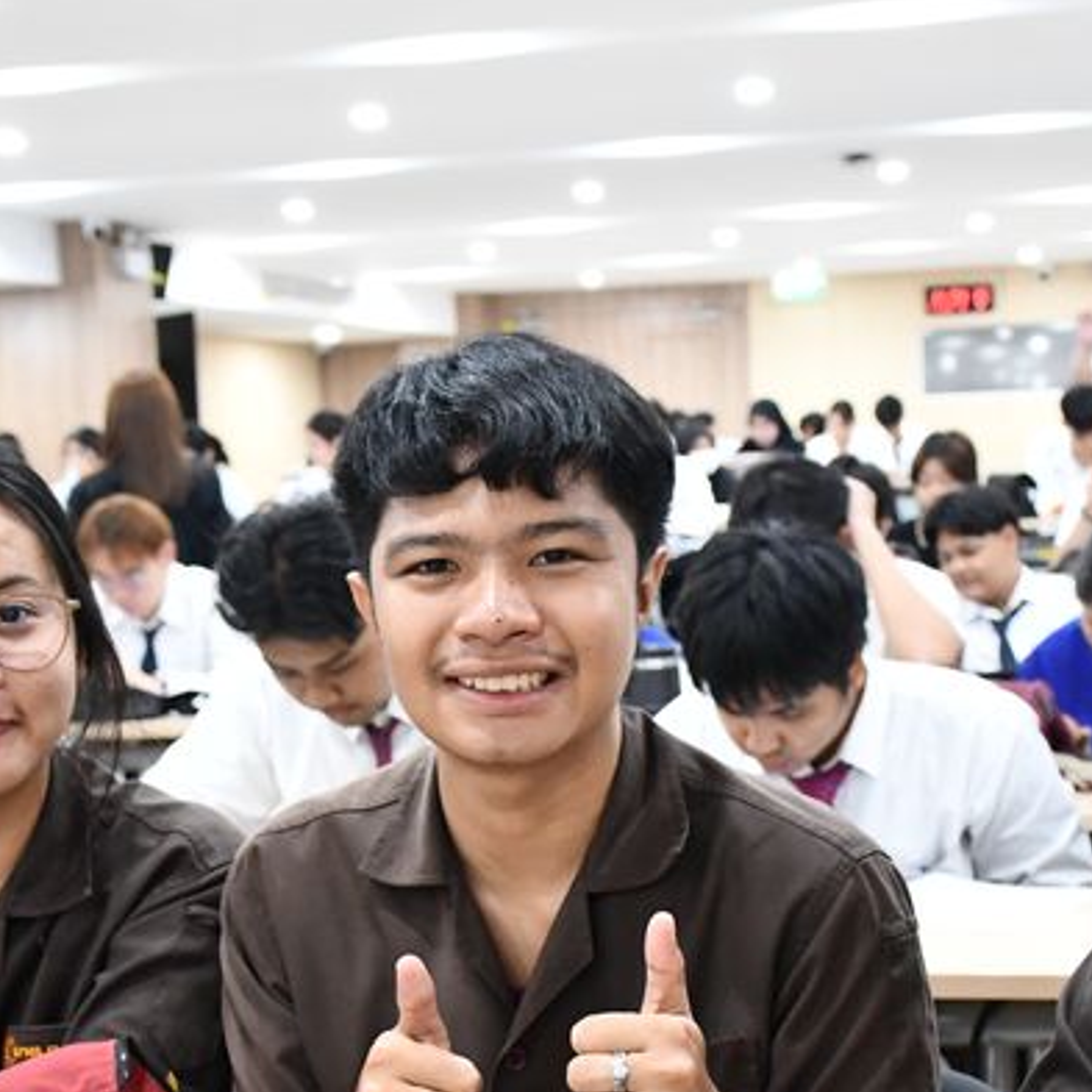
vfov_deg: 23.3
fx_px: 2605
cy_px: 885
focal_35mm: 73
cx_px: 747
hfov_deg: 23.5
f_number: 3.5
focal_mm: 22
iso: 3200
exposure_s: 1/100
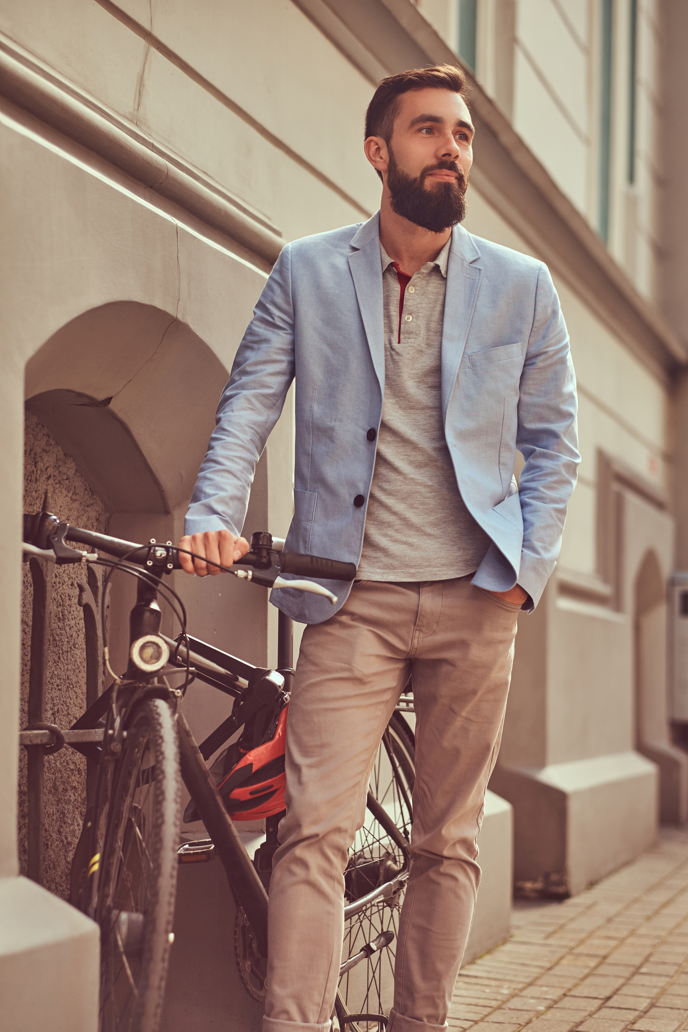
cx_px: 344
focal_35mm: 84
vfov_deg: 24.2
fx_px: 2408
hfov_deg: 16.3
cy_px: 516
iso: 200
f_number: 2
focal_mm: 56
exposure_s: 1/180
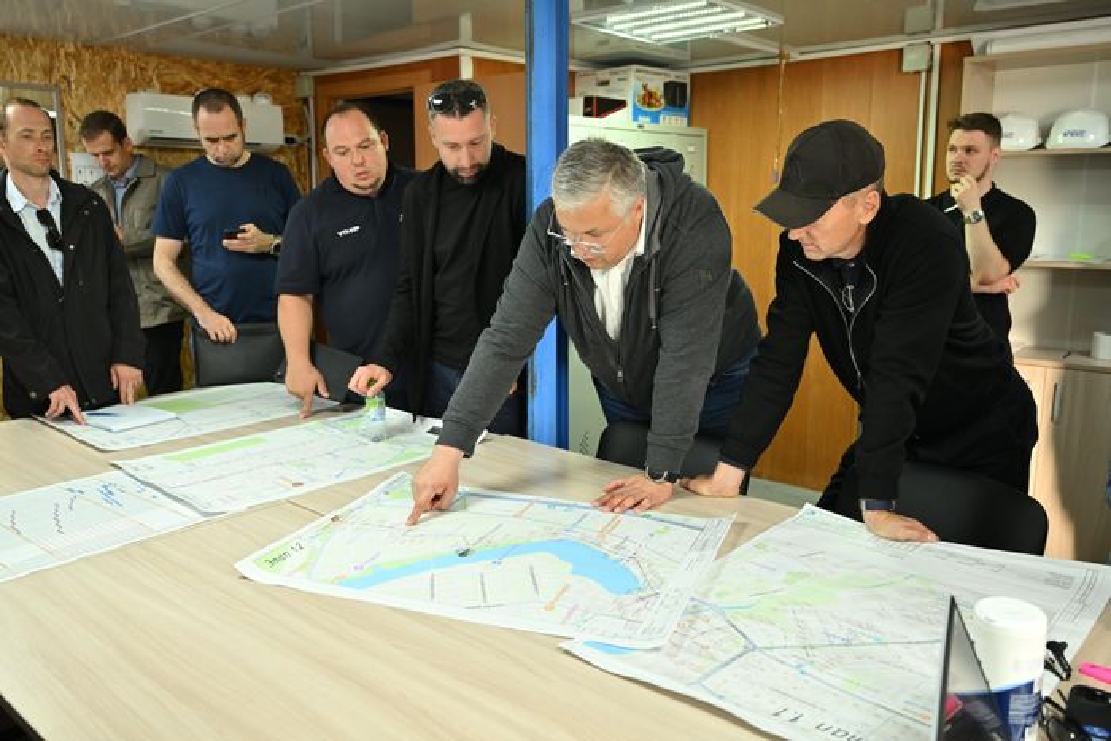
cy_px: 370
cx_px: 556
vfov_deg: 44.3
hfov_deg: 62.8
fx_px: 910
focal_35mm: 30
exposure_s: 1/160
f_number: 3.5
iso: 1000
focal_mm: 29.5
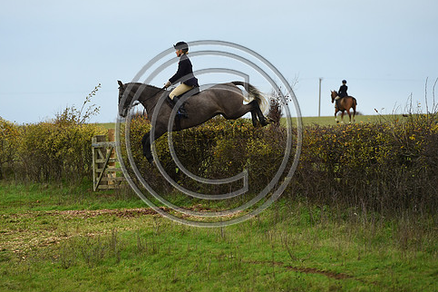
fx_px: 2920
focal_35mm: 240
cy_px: 122
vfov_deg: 5.7
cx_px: 199
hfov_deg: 8.6
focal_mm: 200
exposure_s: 1/1000
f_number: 5
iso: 1400
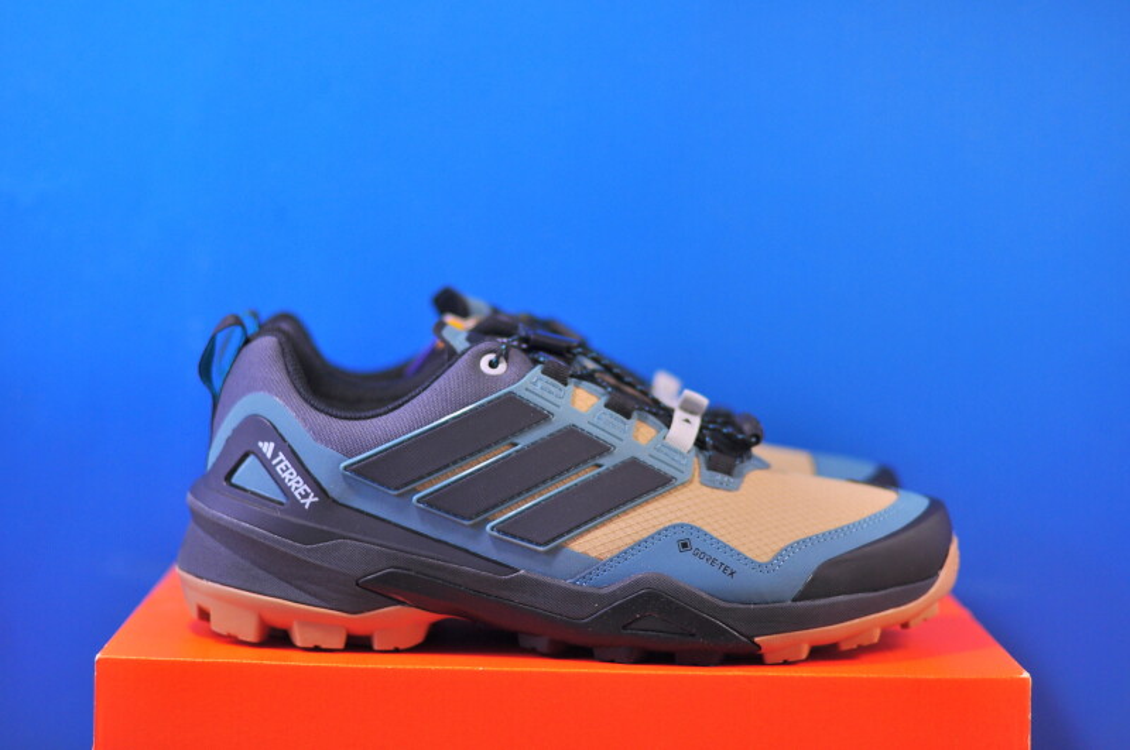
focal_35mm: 75
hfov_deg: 27.0
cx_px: 565
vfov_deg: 18.1
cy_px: 375
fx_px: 2351
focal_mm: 50
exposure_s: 1/320
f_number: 2
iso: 250
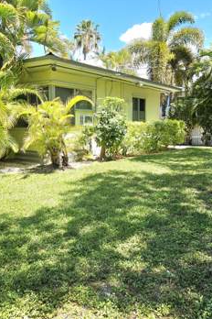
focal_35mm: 33
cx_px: 97
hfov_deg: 39.9
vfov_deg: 57.2
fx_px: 291
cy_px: 158
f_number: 1.8
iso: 25
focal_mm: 5.4
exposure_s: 1/1000
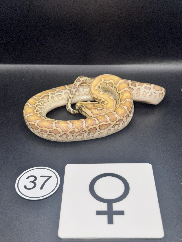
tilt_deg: -38.5
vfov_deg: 39.7
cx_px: 91
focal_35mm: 48
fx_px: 336
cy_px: 121
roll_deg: +1.5
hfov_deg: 30.3
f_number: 1.78
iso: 50
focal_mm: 6.76
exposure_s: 1/422
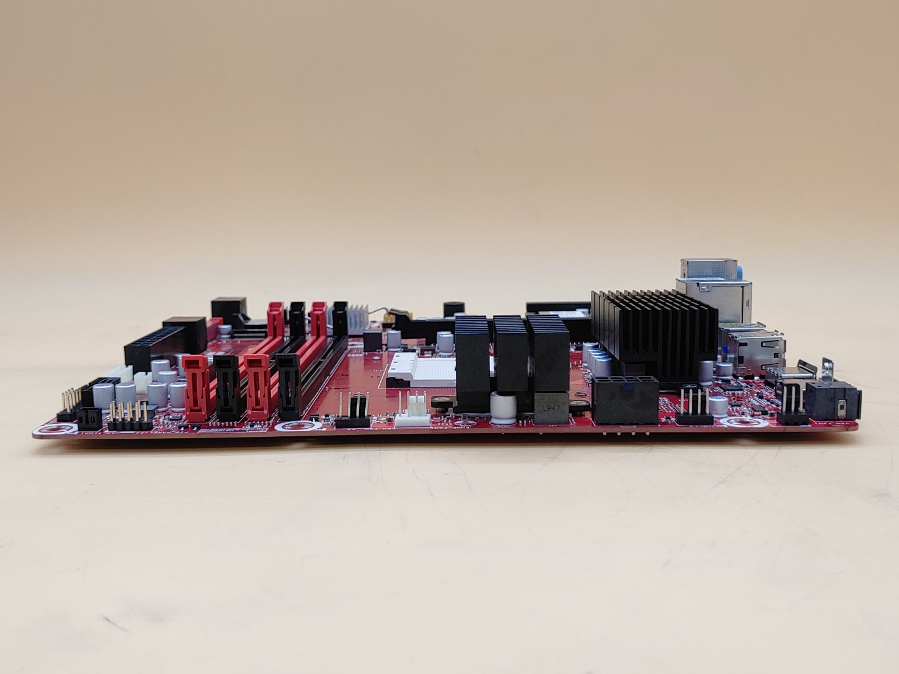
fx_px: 935
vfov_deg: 39.7
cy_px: 337
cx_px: 450
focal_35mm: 36
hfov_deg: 51.4
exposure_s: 1/90
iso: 50
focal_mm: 4.36
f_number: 1.8
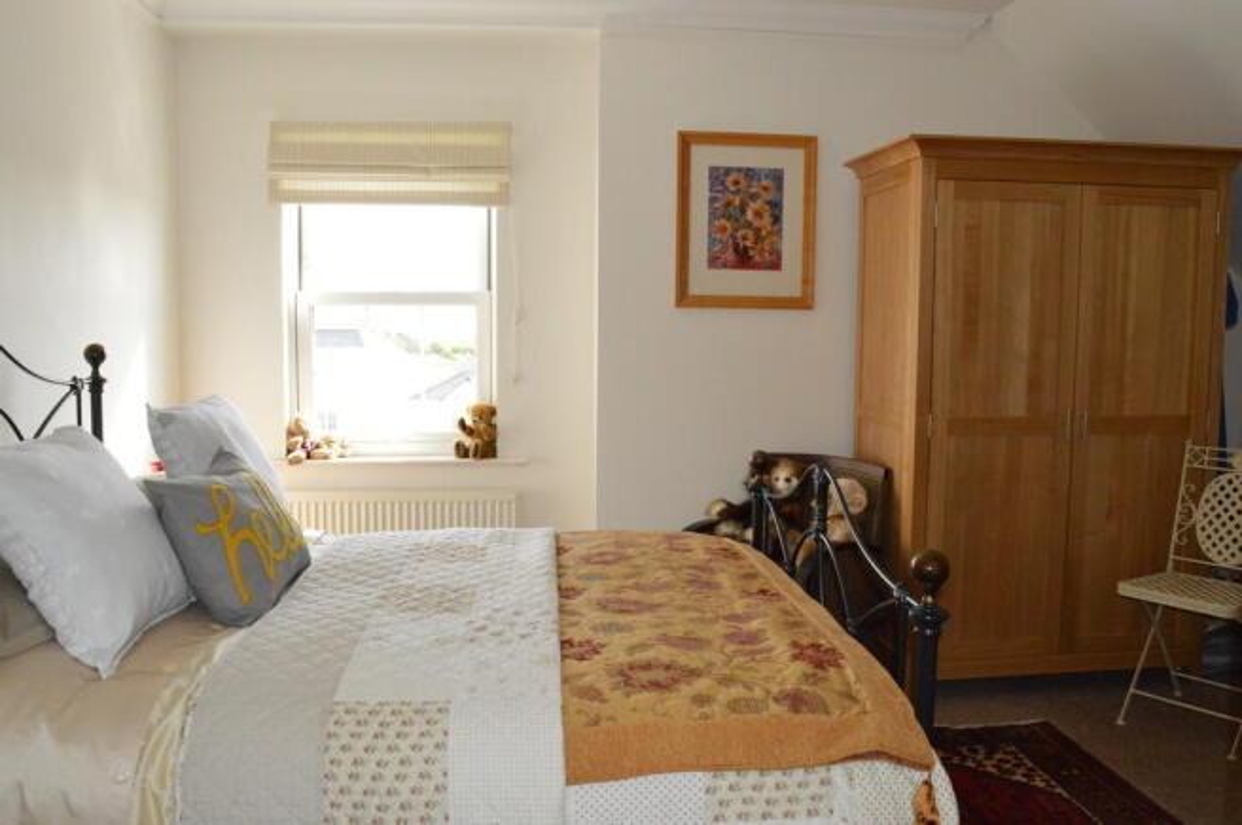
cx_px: 621
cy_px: 412
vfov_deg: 47.8
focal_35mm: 27
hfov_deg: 67.4
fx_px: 931
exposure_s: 1/200
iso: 3200
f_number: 11
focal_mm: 18
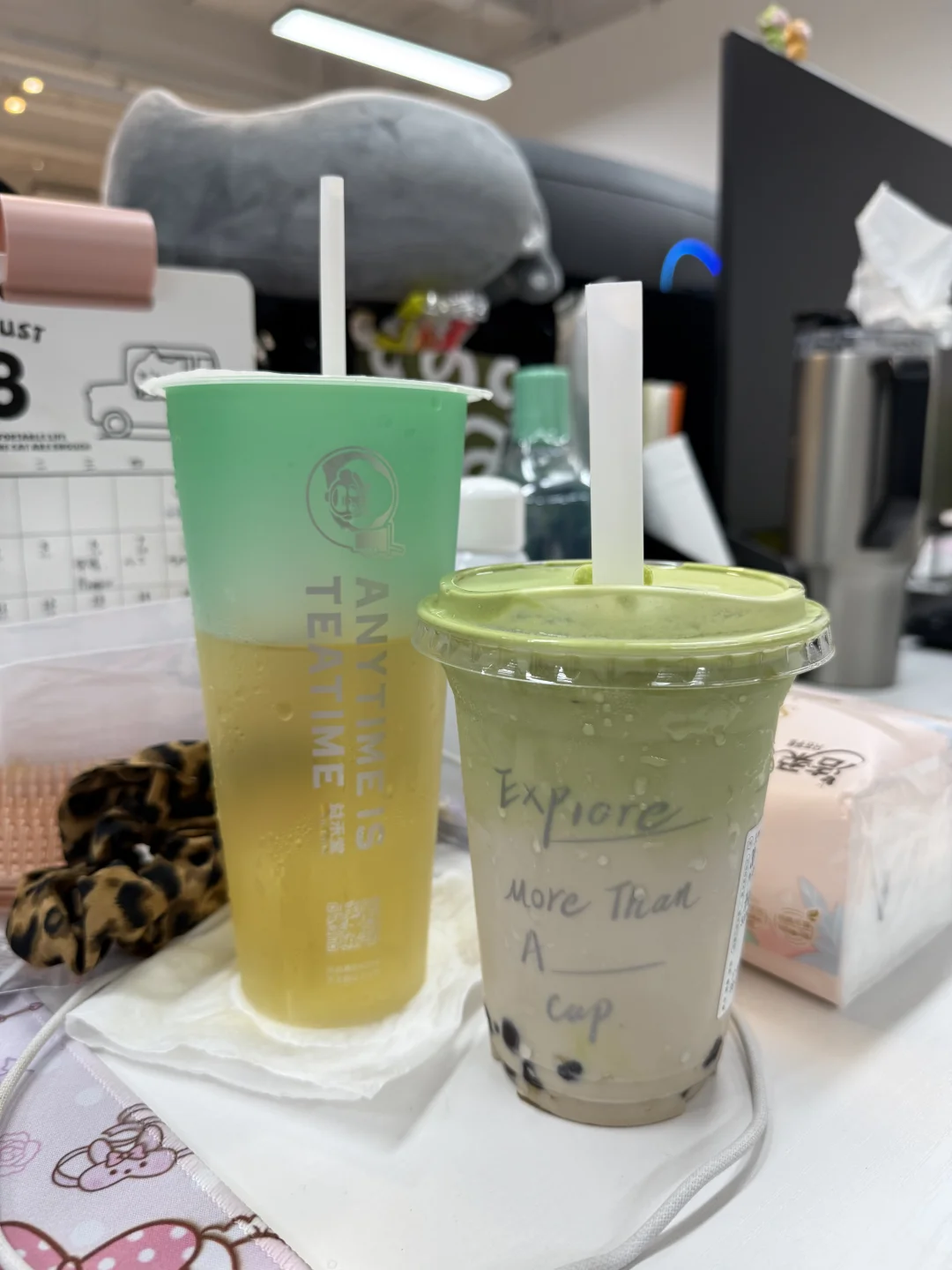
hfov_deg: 56.8
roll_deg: -0.3
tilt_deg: -12.3
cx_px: 476
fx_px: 880
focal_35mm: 24
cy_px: 635
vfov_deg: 71.6
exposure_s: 1/100
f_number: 1.78
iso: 100
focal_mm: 6.76
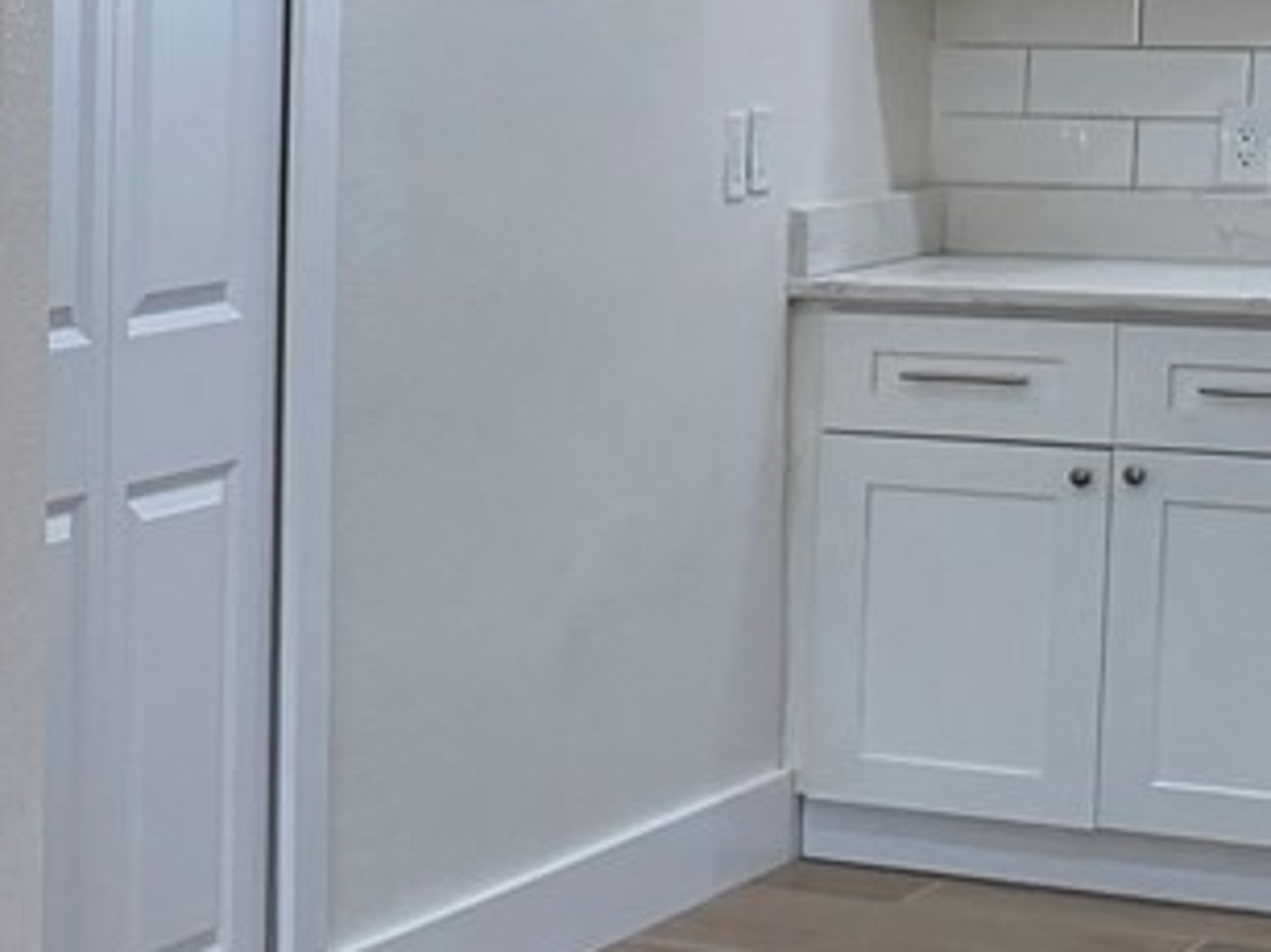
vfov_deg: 11.8
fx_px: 4588
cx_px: -849
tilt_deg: -7.0
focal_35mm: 125
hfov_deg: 14.3
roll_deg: +0.6
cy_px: 406
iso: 200
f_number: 1.78
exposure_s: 1/227
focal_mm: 6.76
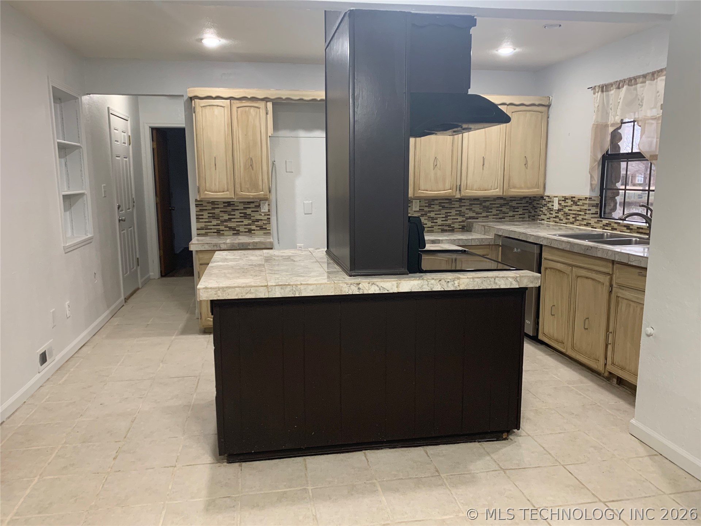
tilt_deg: -9.9
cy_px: 263
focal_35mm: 26
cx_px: 350
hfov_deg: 67.3
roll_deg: -0.3
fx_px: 527
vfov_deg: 53.1
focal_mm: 4.25
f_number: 1.8
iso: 125
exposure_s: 1/60
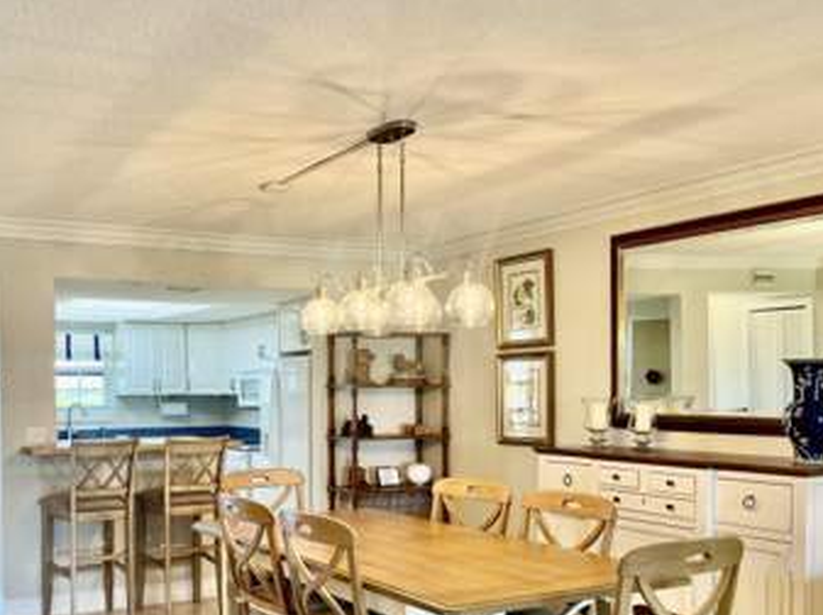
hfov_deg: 49.0
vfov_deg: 38.1
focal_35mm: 37
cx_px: 249
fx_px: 879
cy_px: 416
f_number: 1.6
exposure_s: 1/60
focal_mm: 5.1
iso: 64
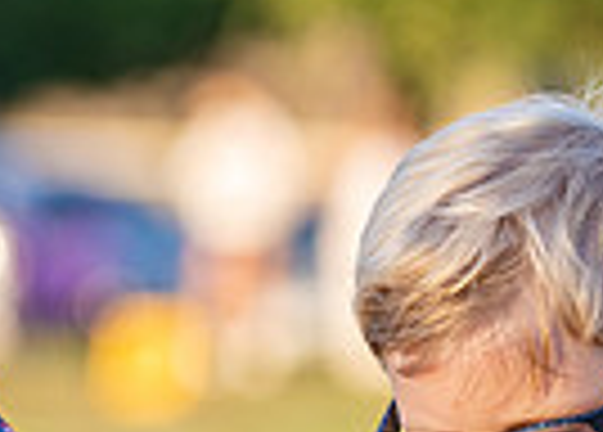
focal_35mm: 643
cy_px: 663
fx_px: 11023
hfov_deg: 3.1
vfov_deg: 2.2
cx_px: 633
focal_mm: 127
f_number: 2.8
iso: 250
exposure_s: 1/1250
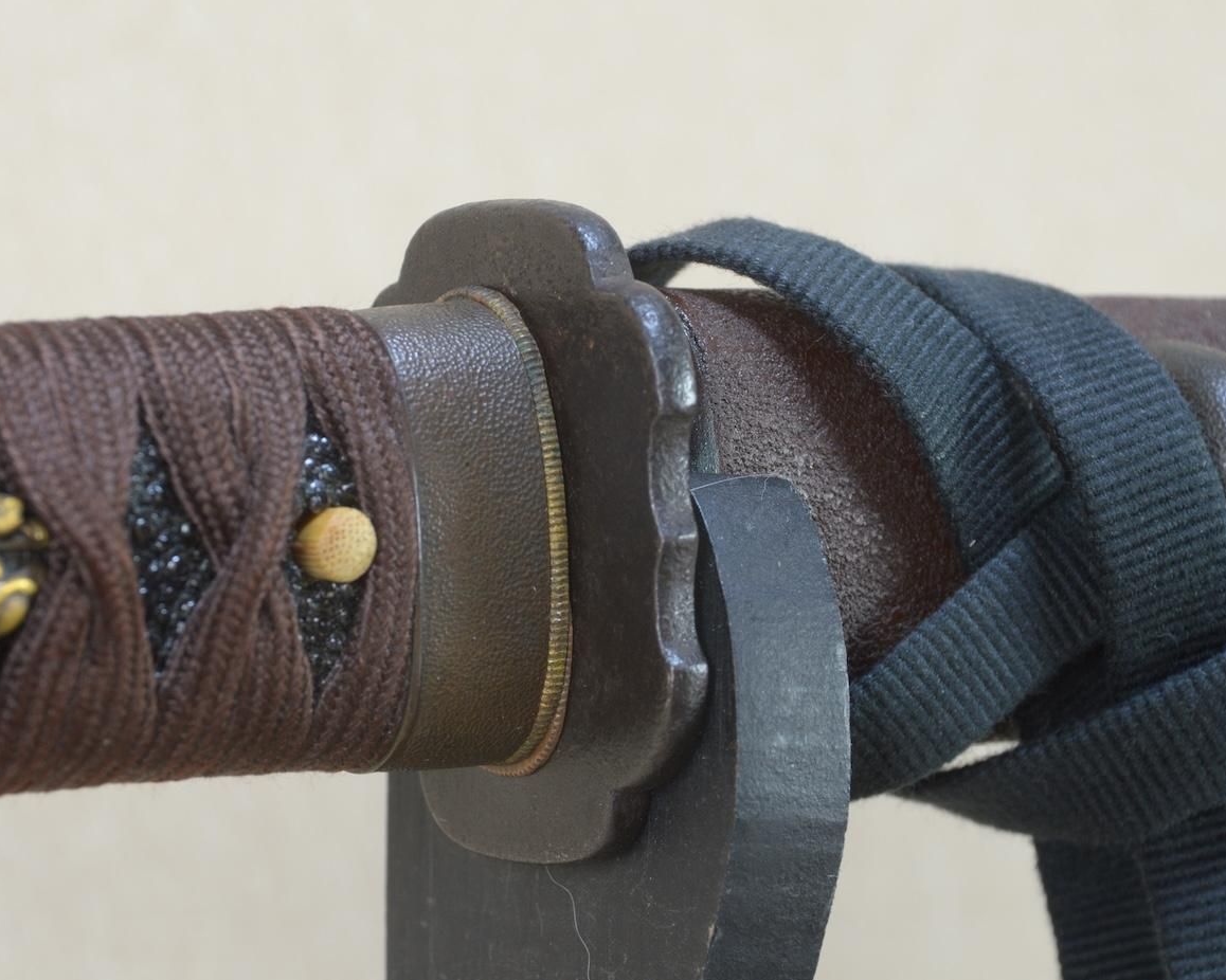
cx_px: 518
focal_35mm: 145
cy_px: 489
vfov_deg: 10.7
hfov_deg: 13.3
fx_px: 5245
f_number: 11
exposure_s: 1/1.6
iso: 400
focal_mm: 85
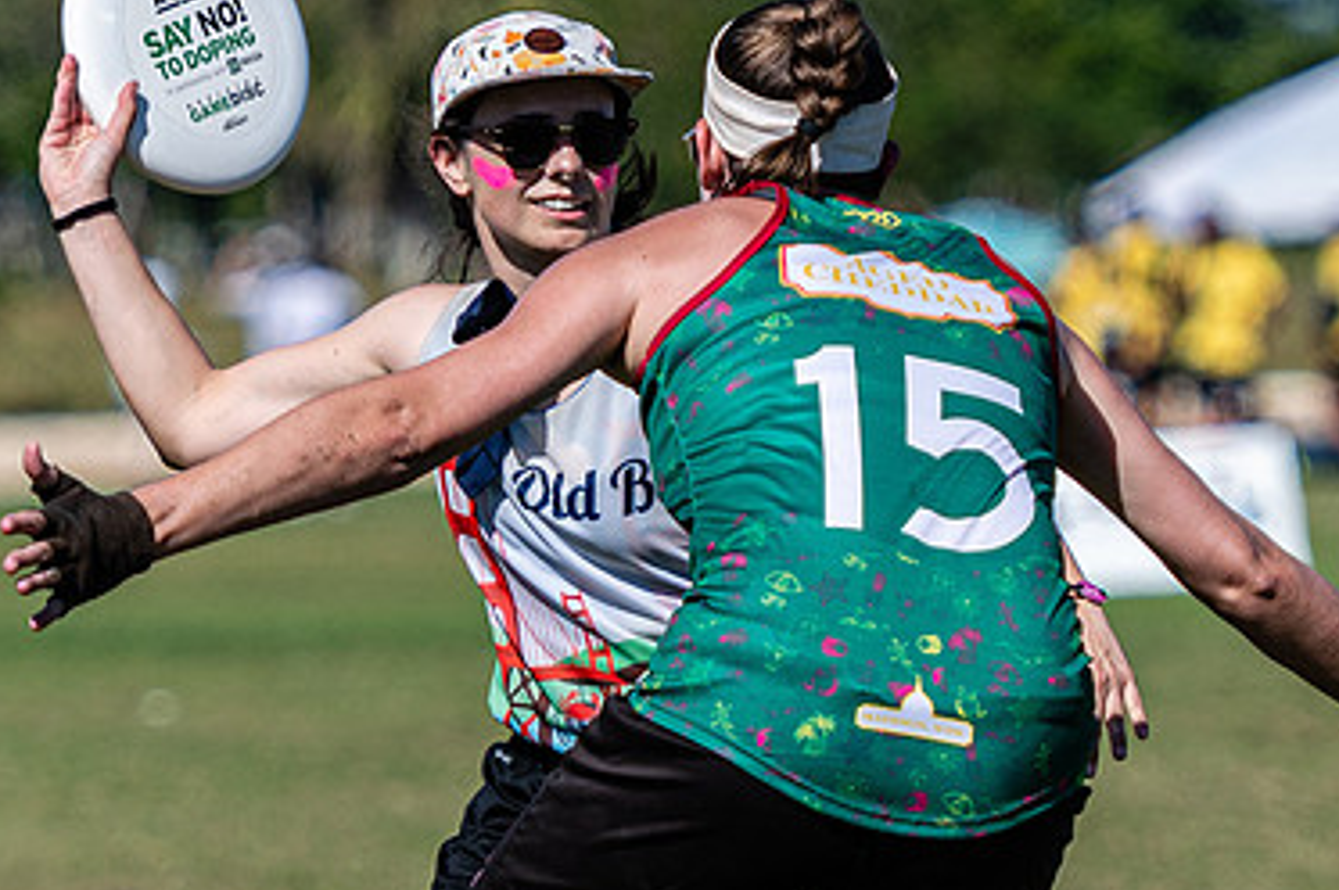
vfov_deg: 1.9
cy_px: 367
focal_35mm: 707
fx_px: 26273
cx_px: 552
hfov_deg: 2.9
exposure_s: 1/2500
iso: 90
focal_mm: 160
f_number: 3.2
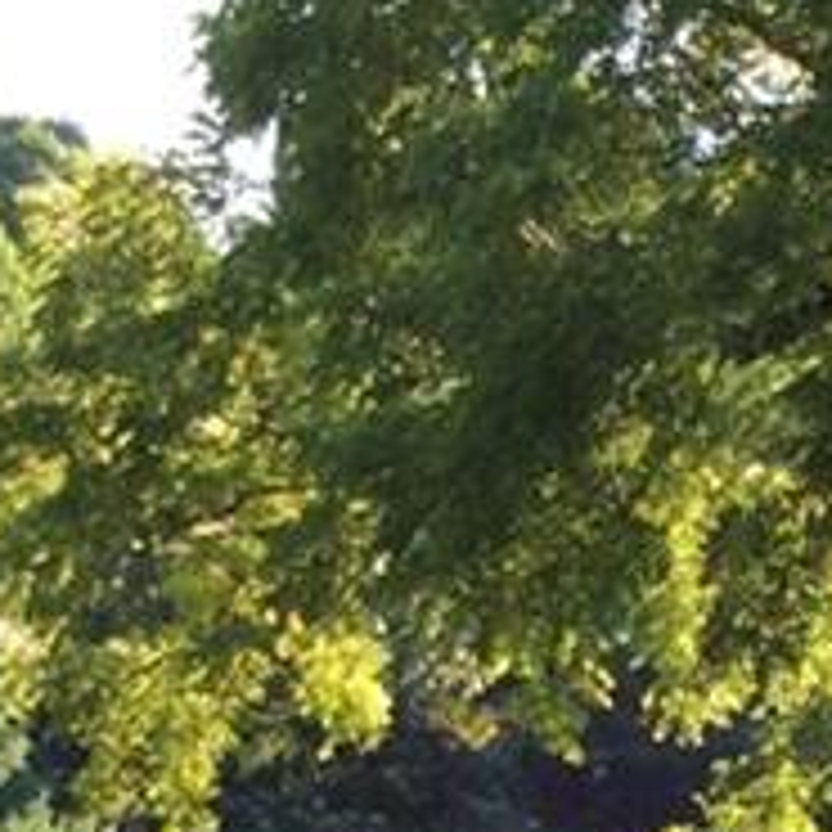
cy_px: 1538
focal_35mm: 156
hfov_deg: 11.1
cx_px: 881
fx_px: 4242
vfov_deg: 10.5
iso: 32
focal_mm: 3.3
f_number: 2.4
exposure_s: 1/244
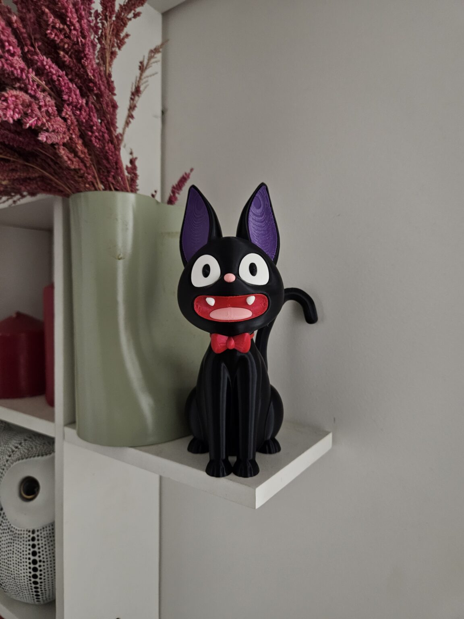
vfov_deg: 73.9
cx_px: 232
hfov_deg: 58.9
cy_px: 310
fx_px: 411
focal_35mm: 23
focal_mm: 5.4
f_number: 1.8
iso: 1000
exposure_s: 1/25
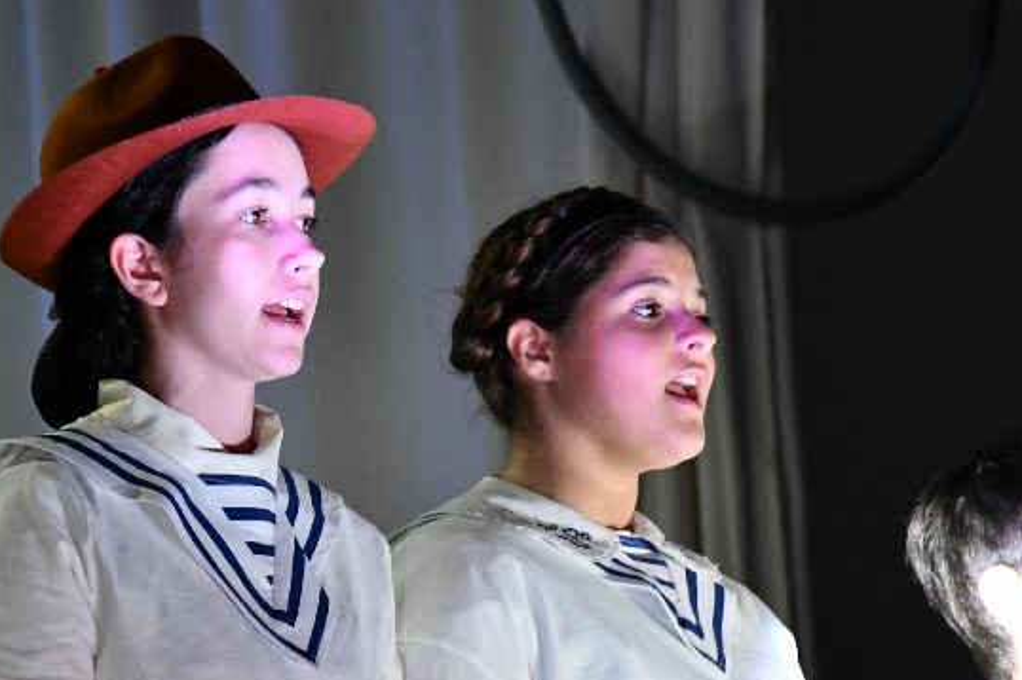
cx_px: 346
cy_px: 520
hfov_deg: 6.9
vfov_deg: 4.6
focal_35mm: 299
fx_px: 8483
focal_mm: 105
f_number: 5.6
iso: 3200
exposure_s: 1/80
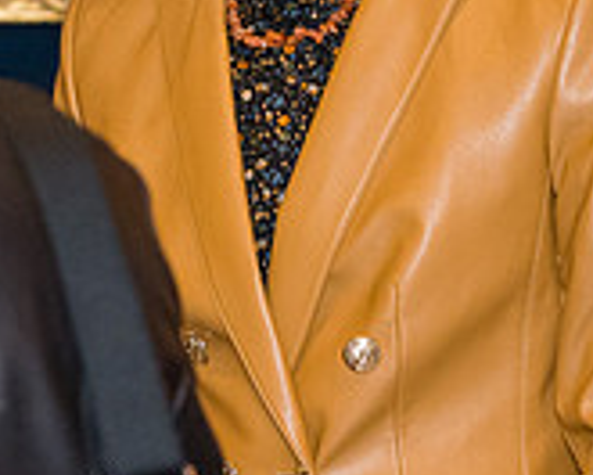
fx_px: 8951
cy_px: 88
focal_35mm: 510
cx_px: -25
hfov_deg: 3.8
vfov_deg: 3.0
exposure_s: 1/100
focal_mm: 151
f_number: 4
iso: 4000
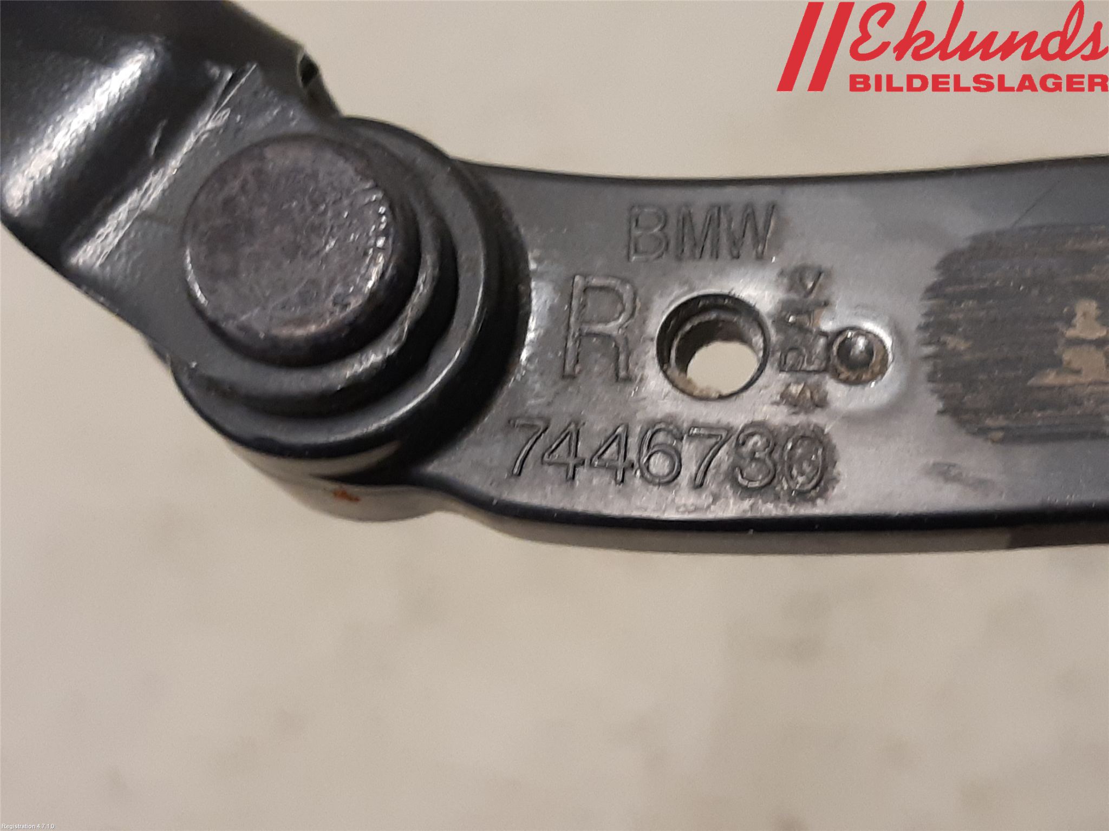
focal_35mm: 26
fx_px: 833
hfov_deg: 67.3
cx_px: 554
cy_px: 416
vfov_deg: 53.1
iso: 200
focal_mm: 3.93
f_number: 1.7
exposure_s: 1/50
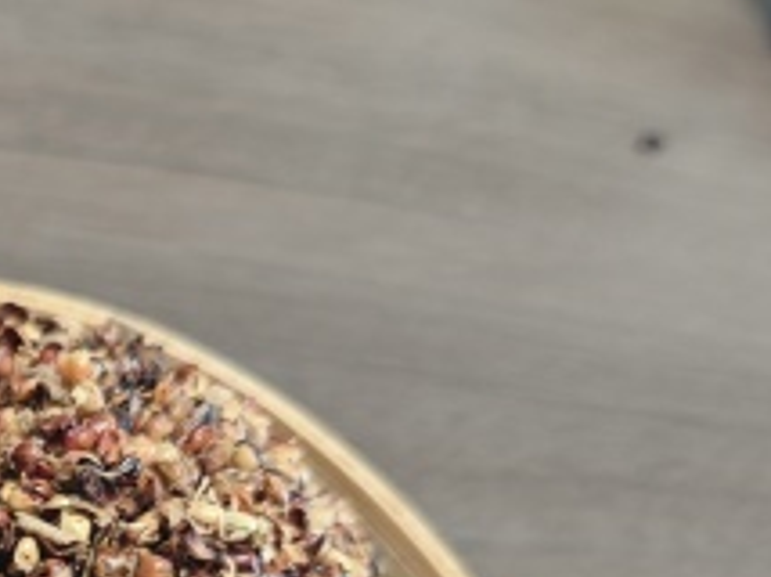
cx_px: -321
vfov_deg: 16.1
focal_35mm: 86
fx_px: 1913
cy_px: 790
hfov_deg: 20.2
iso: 250
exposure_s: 1/113
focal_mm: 6.55
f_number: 1.6
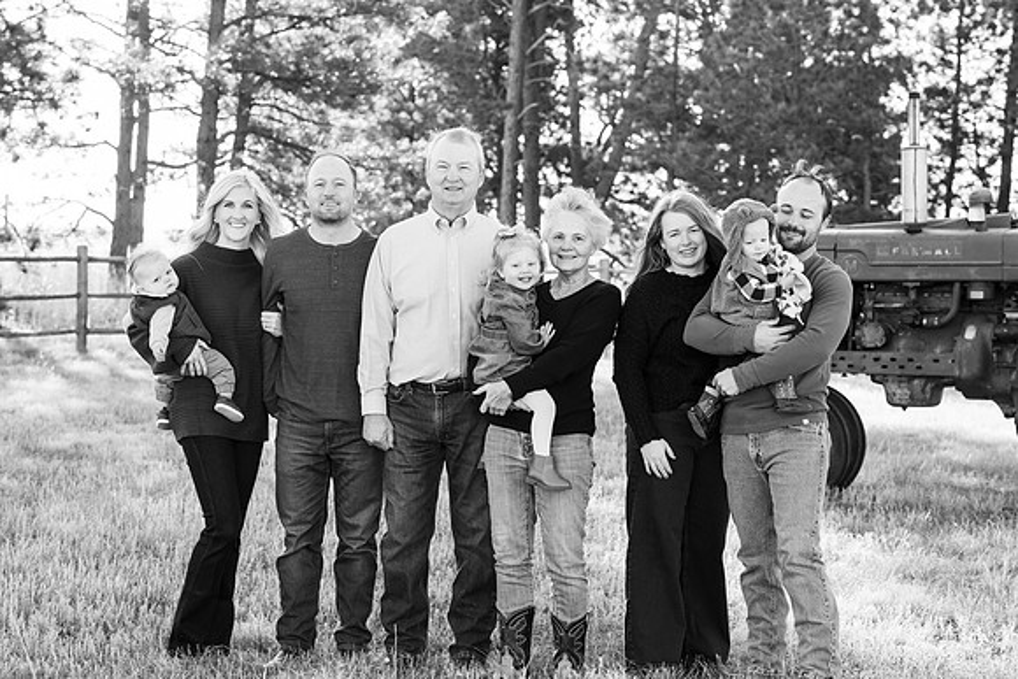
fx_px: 2715
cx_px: 509
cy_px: 340
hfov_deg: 21.2
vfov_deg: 14.3
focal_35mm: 96
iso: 1000
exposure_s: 1/320
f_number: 7.1
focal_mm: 96
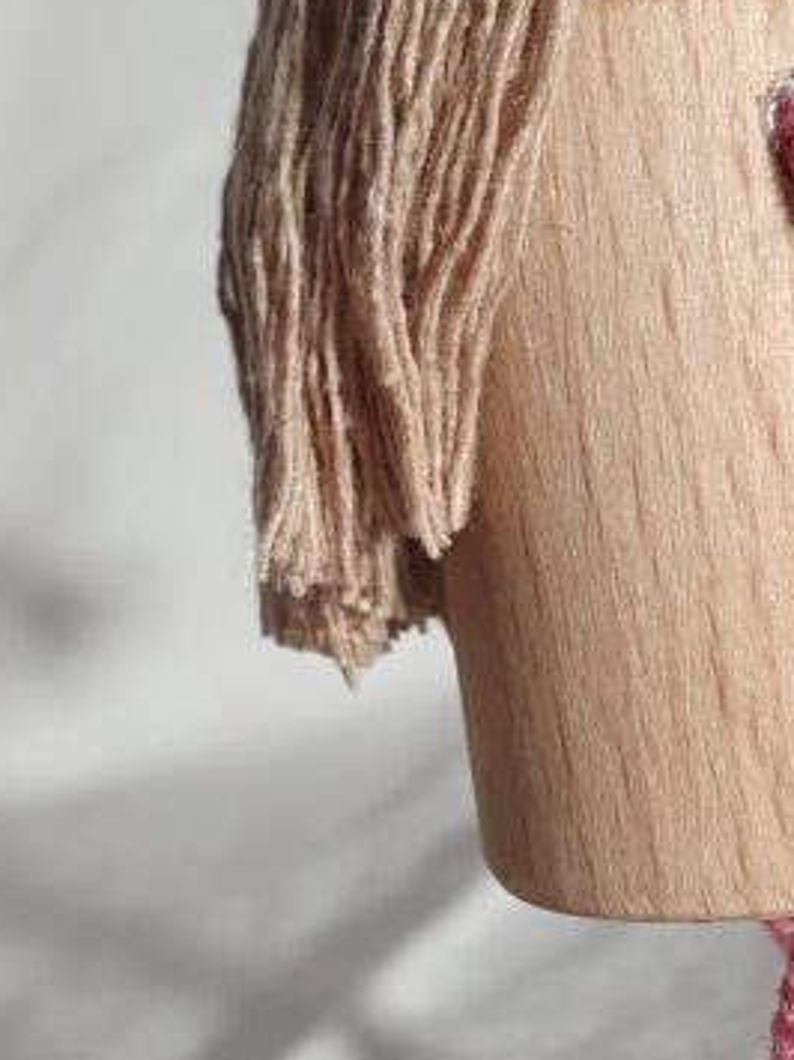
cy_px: 603
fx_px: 2295
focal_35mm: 75
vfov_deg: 26.0
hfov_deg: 19.1
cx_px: 770
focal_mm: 4.32
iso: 64
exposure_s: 1/100
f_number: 2.4
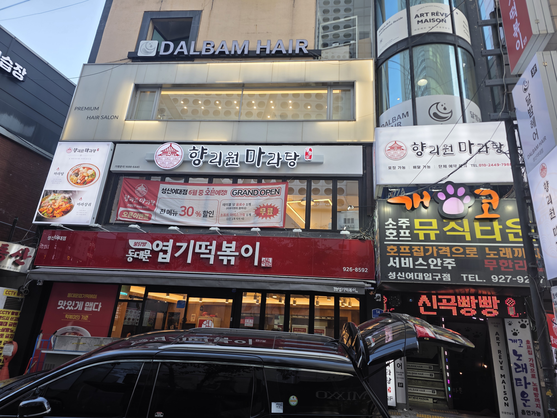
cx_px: 278
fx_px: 370
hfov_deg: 73.9
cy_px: 209
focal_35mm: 23
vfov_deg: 58.9
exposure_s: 1/120
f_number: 1.7
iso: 20
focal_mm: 6.3
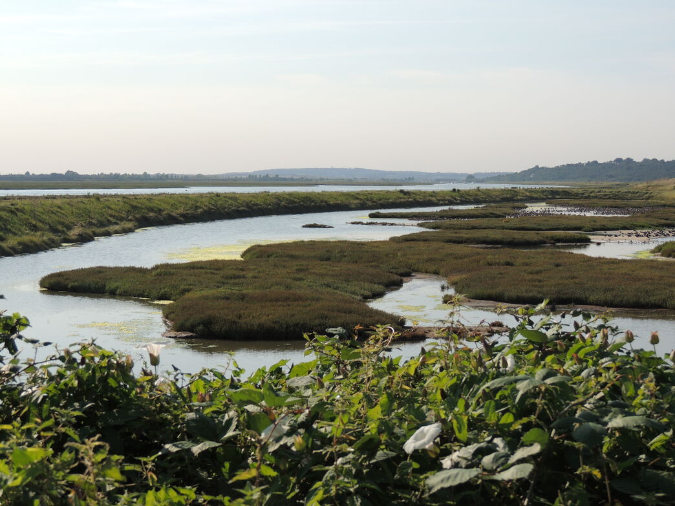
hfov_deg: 27.8
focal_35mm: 70
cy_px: 253
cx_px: 338
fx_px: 1365
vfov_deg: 21.0
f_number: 3.9
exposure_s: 1/1000
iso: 100
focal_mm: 12.4
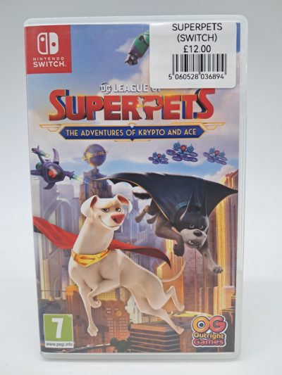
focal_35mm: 27
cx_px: 141
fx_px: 293
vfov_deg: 65.3
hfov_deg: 51.4
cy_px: 188
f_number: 1.8
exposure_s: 1/60
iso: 64
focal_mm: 4
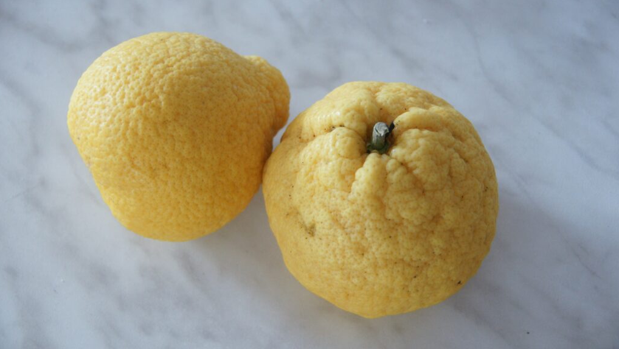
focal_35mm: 79
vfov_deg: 15.3
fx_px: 1297
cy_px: 147
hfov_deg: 26.8
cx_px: 309
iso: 800
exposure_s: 1/60
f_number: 4.5
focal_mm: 50
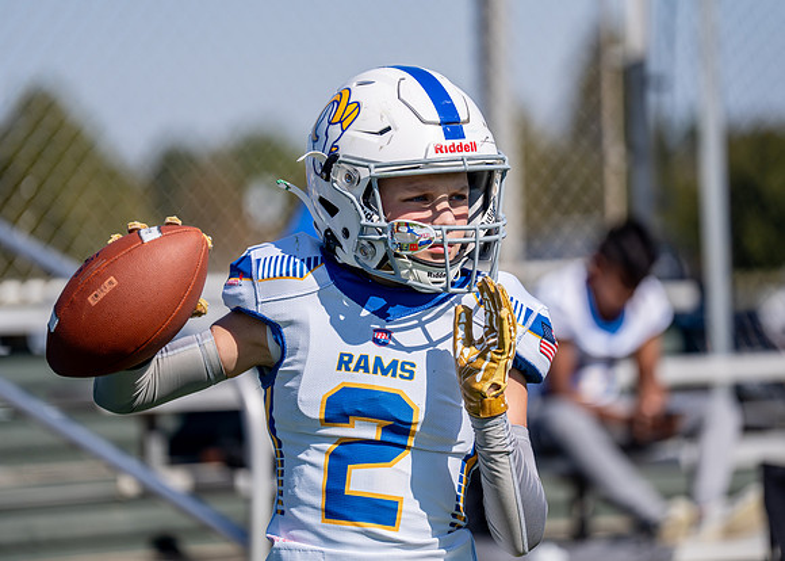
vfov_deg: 7.0
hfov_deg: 9.7
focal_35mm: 207
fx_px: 4611
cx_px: 413
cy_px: 260
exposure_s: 1/4000
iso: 100
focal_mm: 180
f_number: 2.8
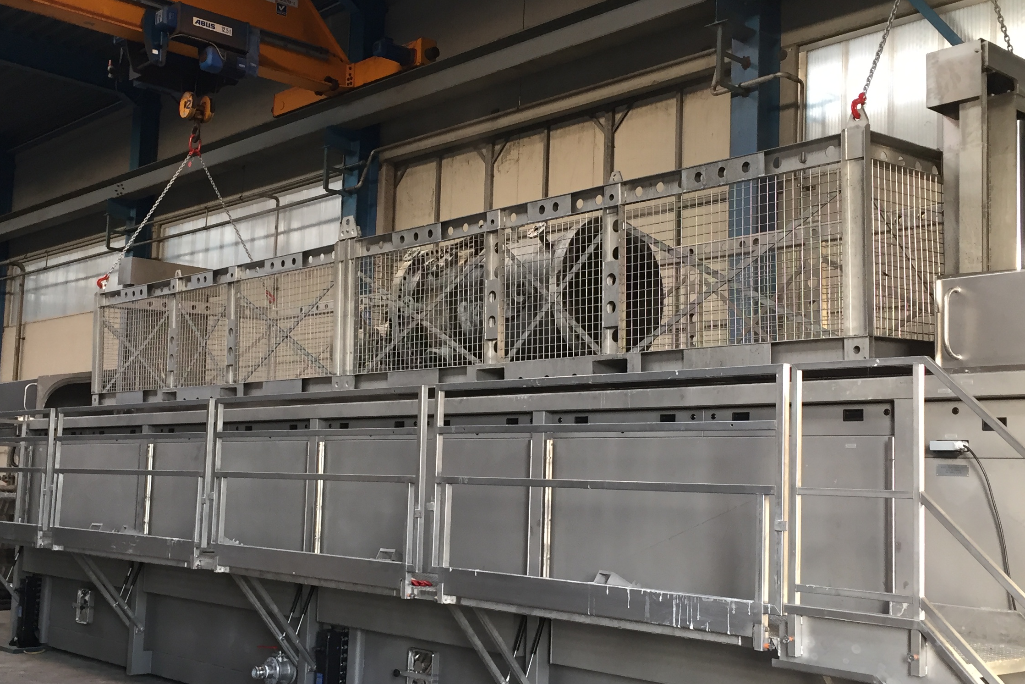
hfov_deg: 44.5
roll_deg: -2.0
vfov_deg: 30.5
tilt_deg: +5.8
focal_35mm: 44
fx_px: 1253
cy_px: 364
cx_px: 497
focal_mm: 4.15
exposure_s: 1/33
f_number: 2.2
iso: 80
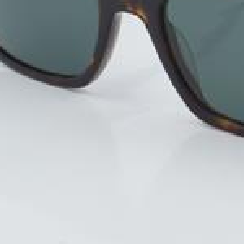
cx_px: 267
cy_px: 34
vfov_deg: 10.2
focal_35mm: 170
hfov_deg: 10.2
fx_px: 1356
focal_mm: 50
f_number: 32
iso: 100
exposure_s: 1/3
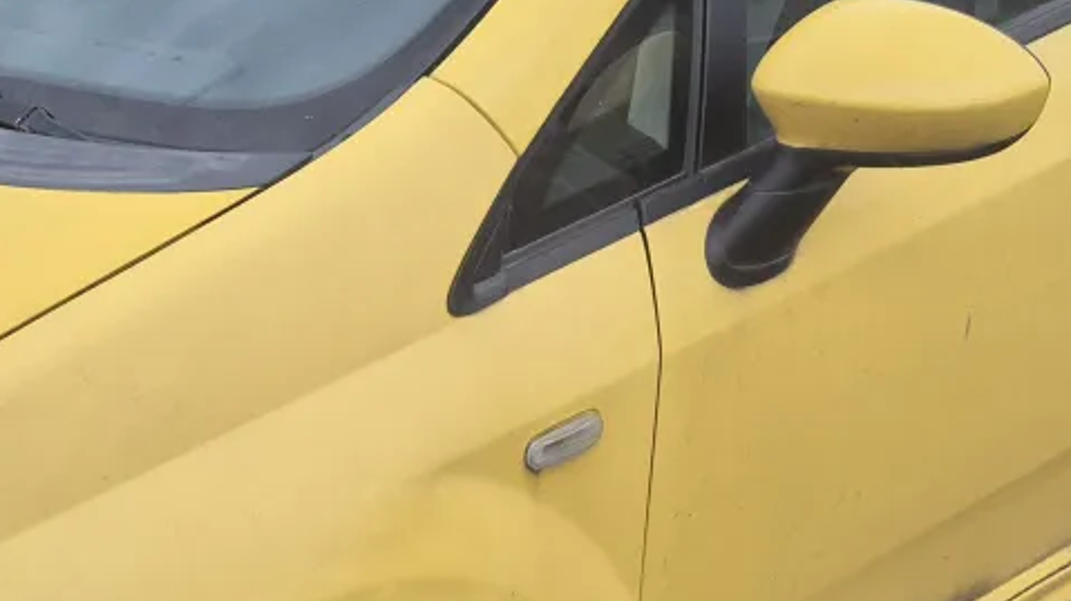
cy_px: 447
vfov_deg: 17.9
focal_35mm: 67
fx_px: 1902
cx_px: 313
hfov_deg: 31.1
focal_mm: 5.4
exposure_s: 1/180
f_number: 1.8
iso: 64
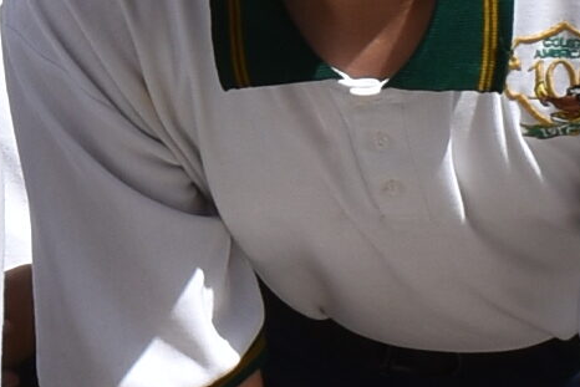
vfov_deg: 4.1
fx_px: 5364
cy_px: -60
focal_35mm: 333
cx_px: -561
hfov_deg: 6.0
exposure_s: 1/200
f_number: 13
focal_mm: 23
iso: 100
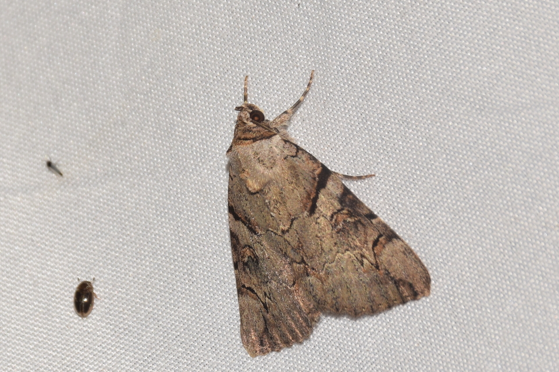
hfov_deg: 9.8
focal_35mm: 210
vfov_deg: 6.5
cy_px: 186
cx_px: 280
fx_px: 3260
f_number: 13
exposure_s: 1/160
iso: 100
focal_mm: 140
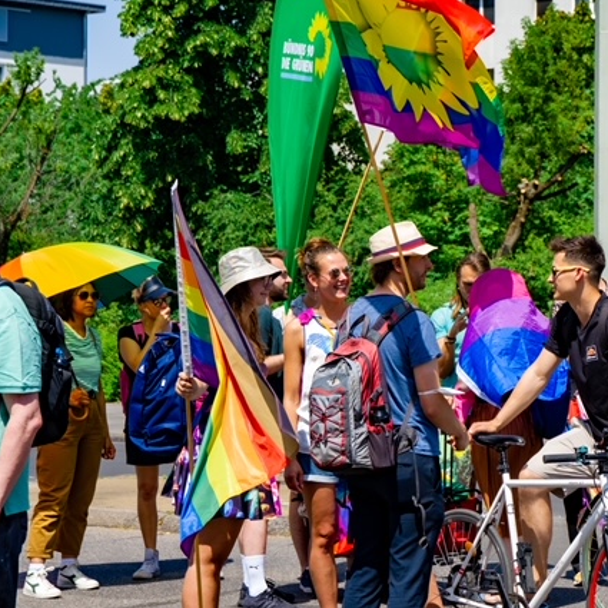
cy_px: 305
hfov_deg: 18.0
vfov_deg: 18.1
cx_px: 431
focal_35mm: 96
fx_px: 1908
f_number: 5.6
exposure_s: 1/500
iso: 100
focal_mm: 50
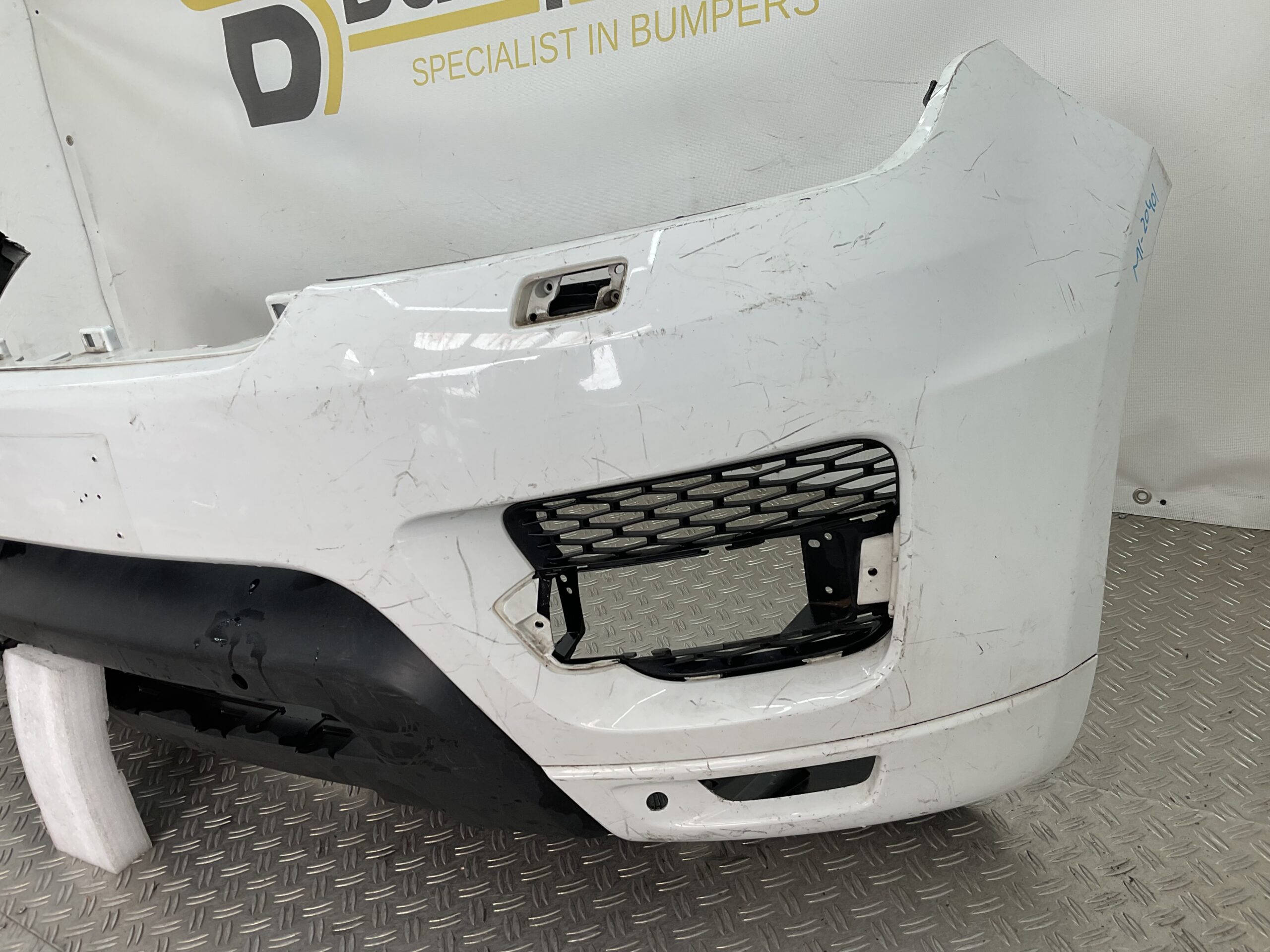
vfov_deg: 48.2
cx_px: 635
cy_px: 476
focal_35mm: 29
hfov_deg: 61.7
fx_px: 1064
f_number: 1.8
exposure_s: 1/185
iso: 16
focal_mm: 3
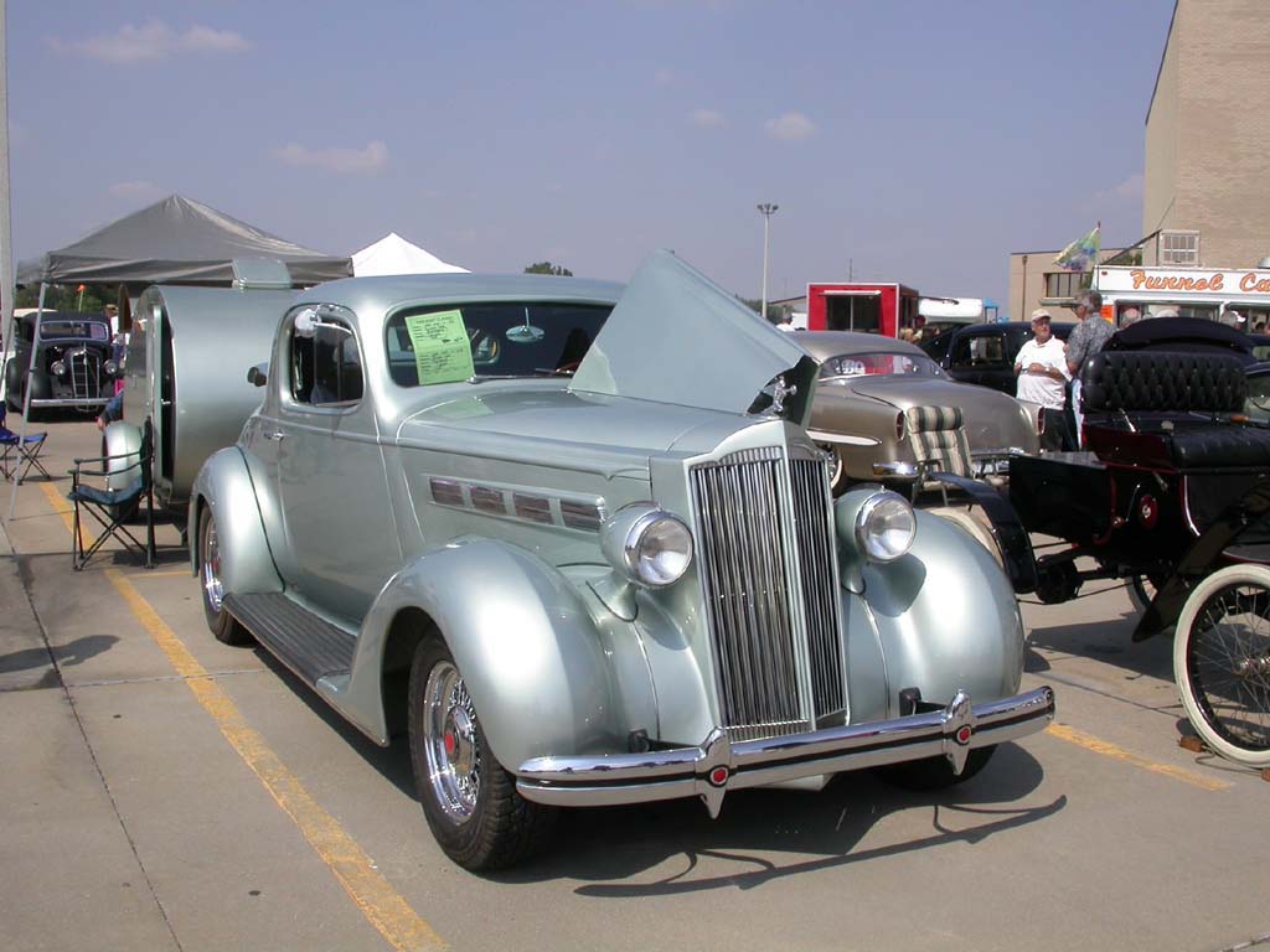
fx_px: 1394
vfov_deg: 37.7
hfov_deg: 49.0
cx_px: 635
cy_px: 476
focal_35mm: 38
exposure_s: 1/510
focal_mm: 7.85
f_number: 7.5
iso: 100
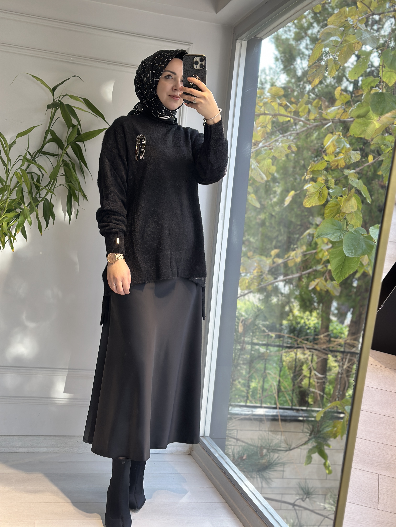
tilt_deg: -26.7
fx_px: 732
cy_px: 264
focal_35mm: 48
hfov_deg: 30.3
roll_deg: -7.1
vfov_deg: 39.7
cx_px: 198
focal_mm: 6.86
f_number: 1.78
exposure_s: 1/387
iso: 80
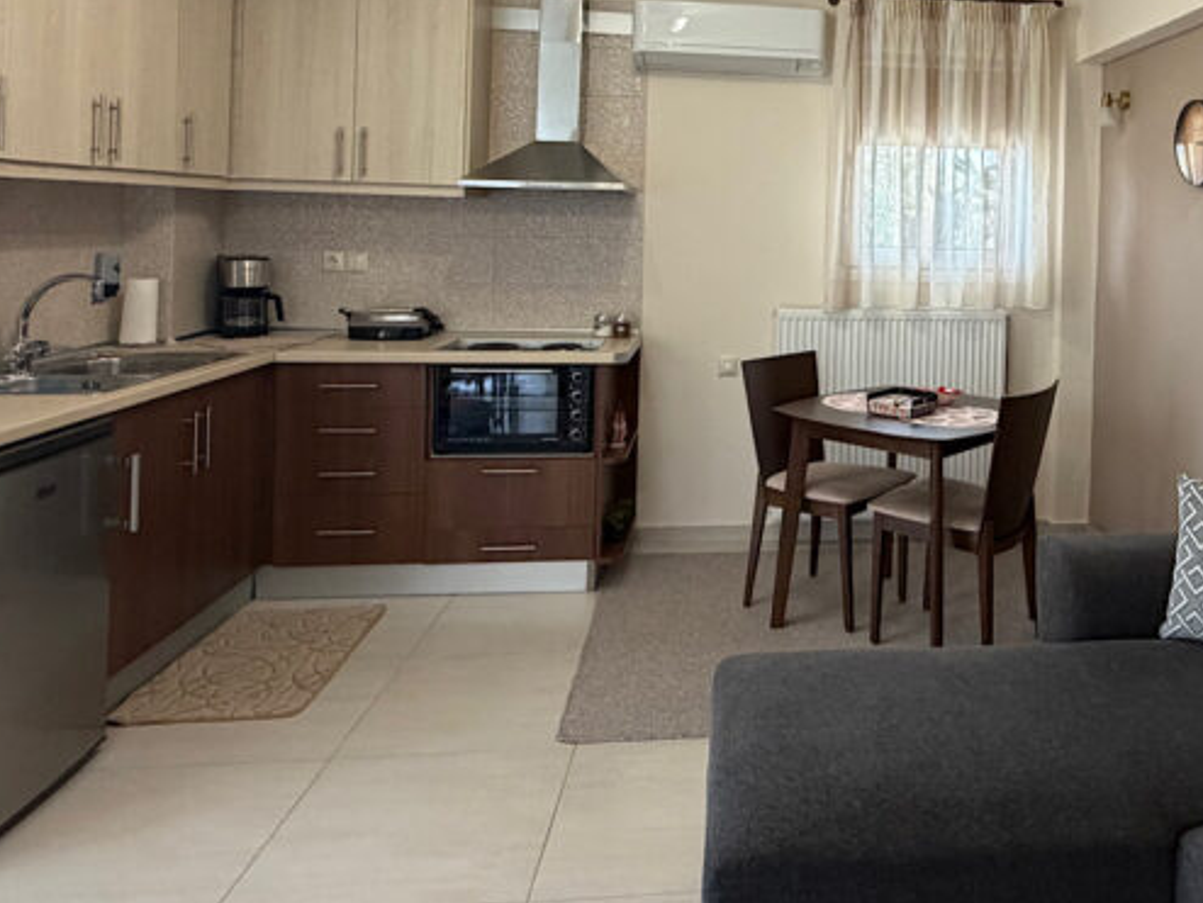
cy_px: 224
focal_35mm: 29
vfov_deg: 46.5
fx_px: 1008
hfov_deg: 58.9
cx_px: 877
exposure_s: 1/110
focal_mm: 2.22
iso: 320
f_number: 2.2
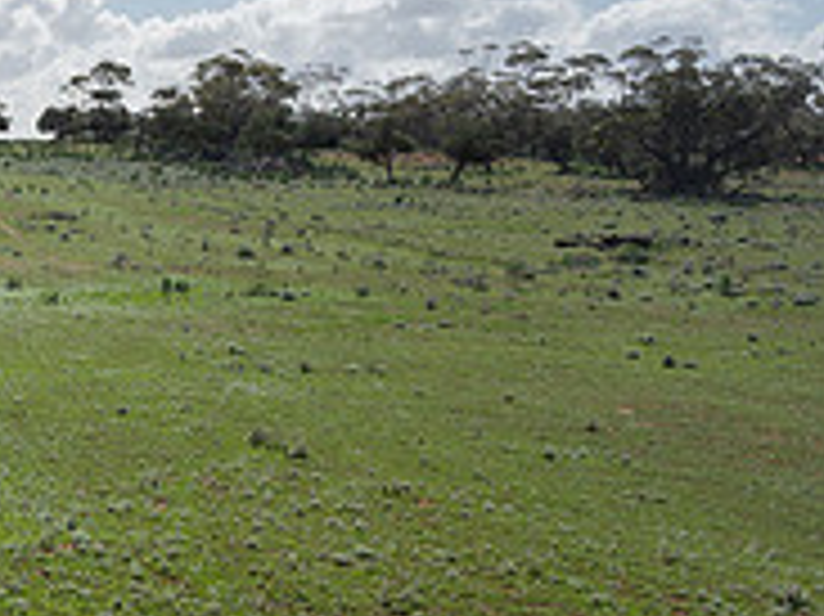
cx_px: -473
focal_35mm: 73
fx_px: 1737
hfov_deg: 21.5
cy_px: 445
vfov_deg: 20.0
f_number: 8
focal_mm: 24
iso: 100
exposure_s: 1/250
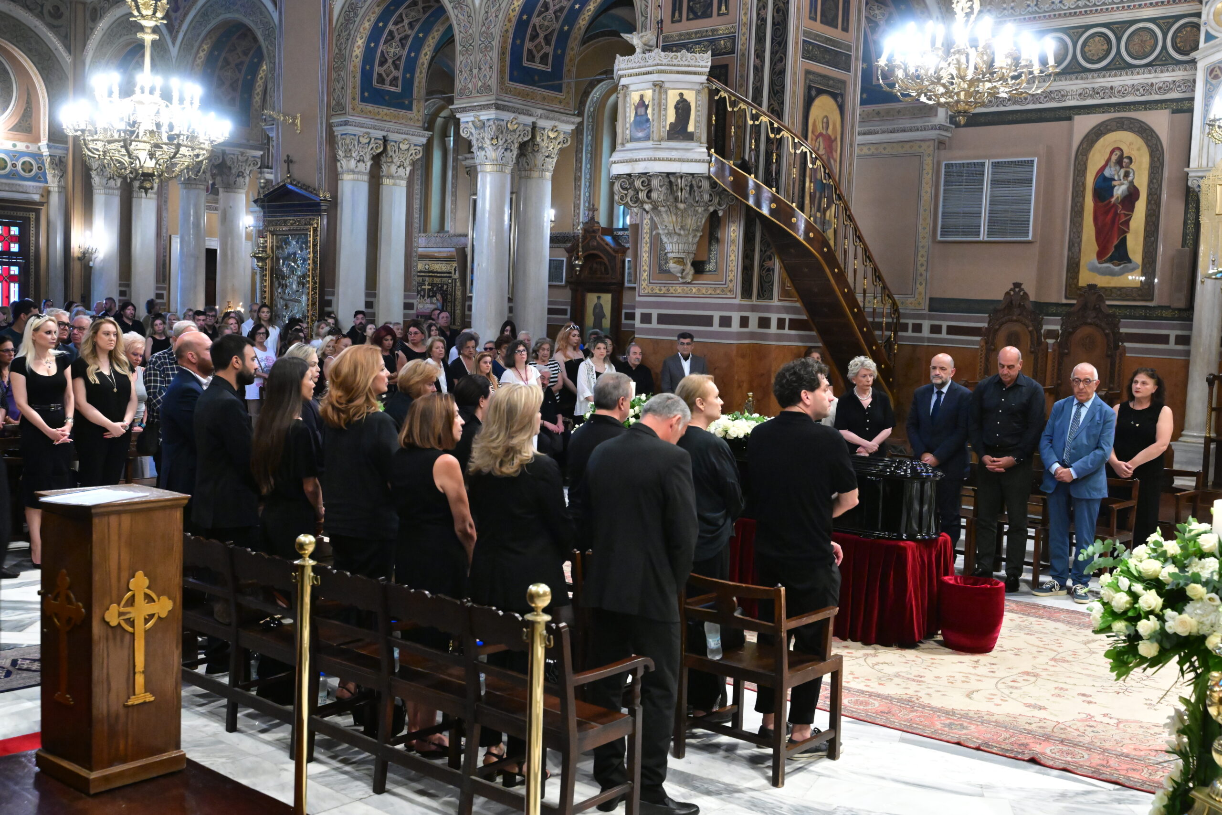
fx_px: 1290
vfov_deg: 35.1
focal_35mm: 38
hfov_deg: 50.7
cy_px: 408
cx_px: 611
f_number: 4.5
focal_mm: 38
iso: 10000
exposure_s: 1/200
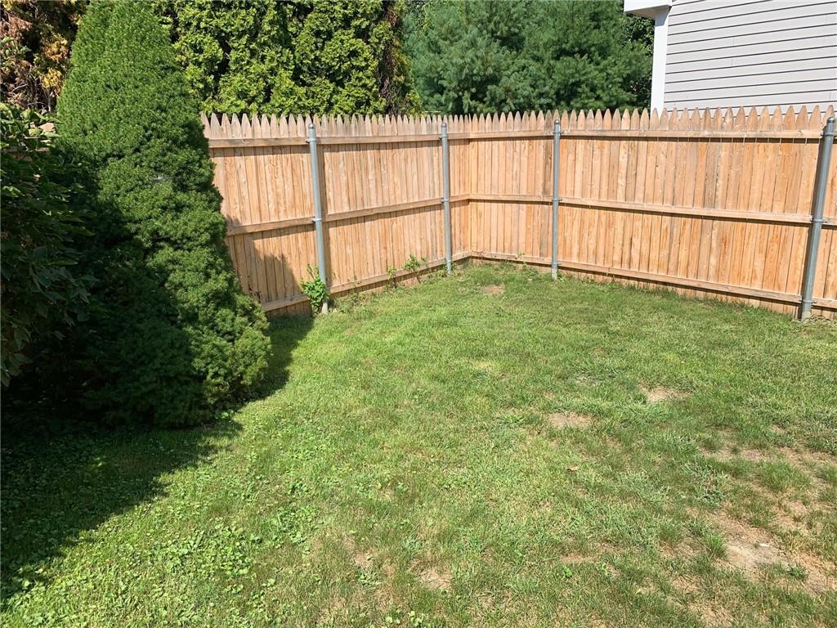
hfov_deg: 67.3
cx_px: 418
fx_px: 629
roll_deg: +4.0
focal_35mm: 26
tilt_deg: -15.2
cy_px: 314
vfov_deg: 53.1
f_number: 1.8
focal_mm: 4.25
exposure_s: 1/1718
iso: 25
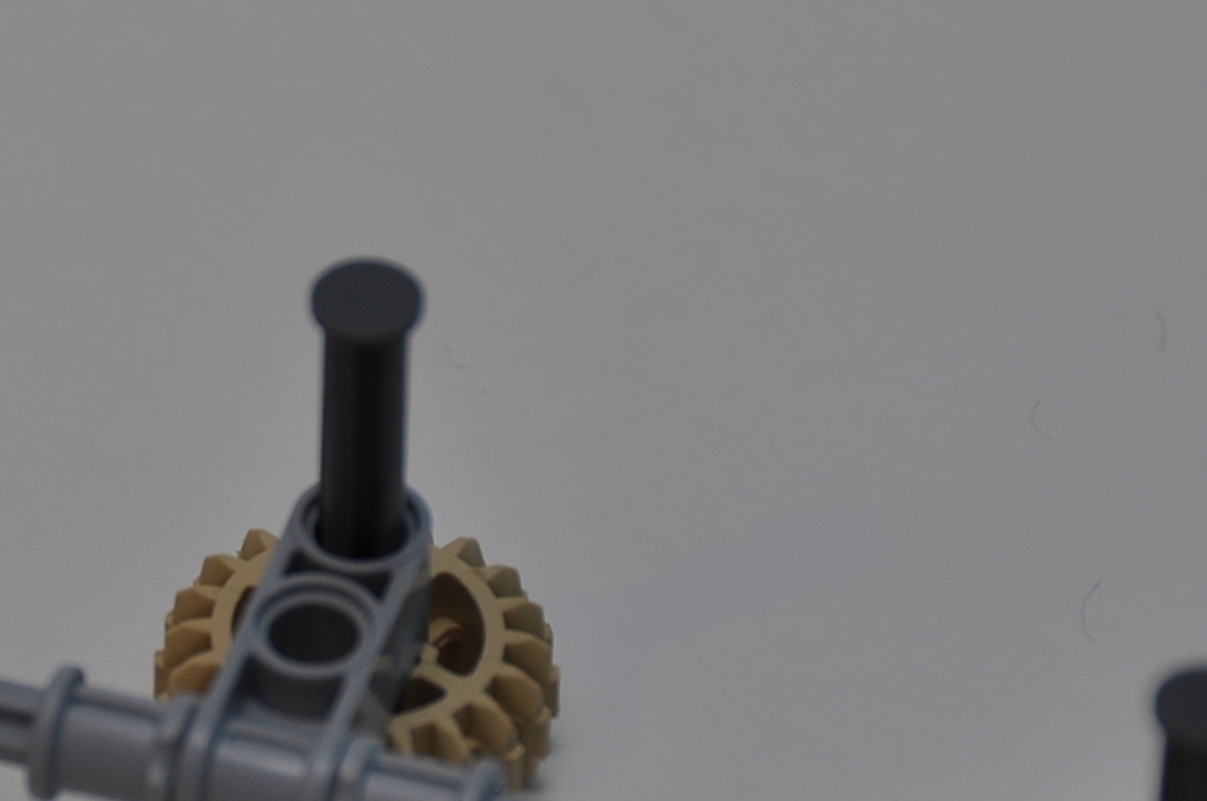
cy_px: 546
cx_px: 263
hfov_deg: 3.0
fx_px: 23202
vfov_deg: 2.0
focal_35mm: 693
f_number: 5.6
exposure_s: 1/60
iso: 200
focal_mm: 200
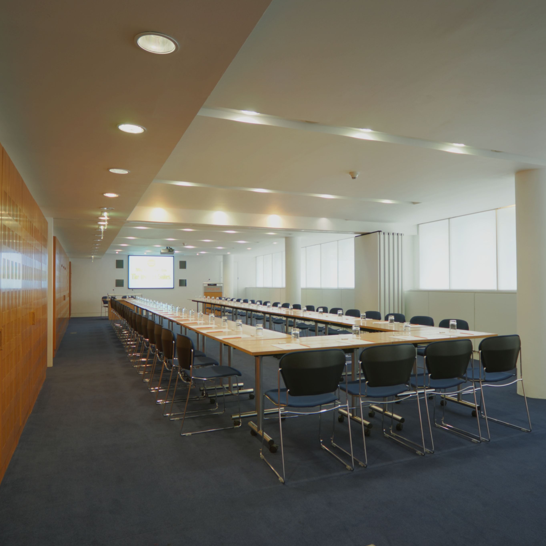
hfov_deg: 64.8
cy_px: 271
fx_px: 428
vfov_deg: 65.0
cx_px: 304
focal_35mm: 24
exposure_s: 1/10
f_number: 11
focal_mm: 12
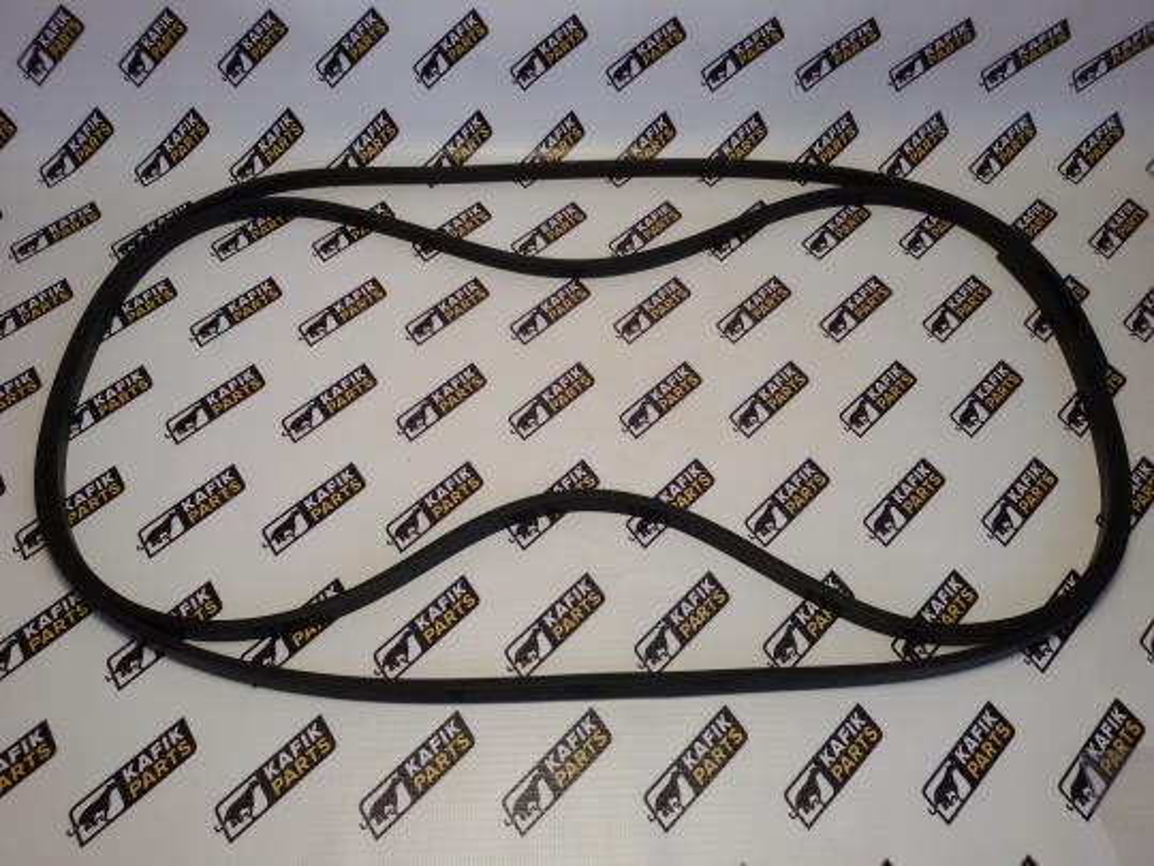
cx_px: 577
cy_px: 433
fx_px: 1033
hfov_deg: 58.4
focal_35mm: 31
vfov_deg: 45.4
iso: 64
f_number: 2.4
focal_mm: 2.93
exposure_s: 1/100
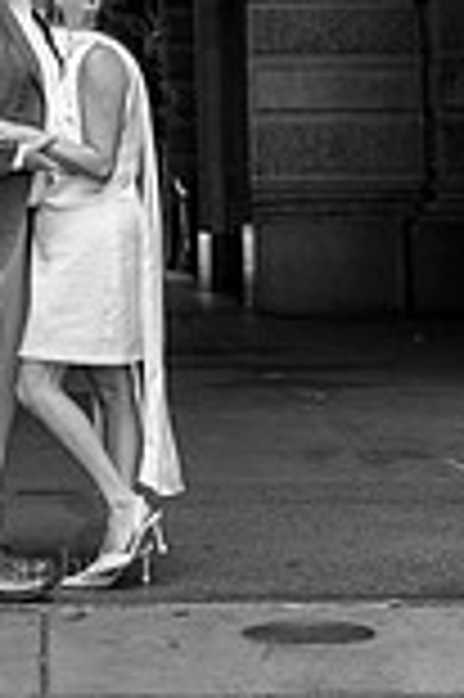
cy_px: -230
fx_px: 2809
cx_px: 50
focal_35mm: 145
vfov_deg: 13.6
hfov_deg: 9.4
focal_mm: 50
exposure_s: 1/200
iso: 800
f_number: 4.5
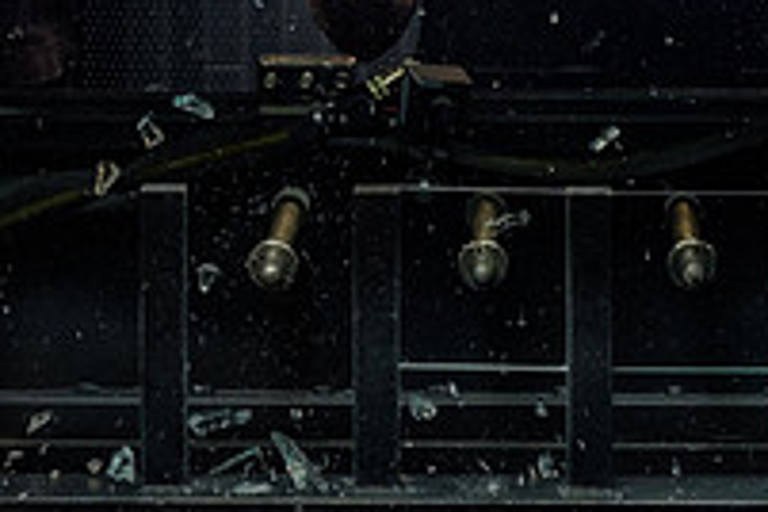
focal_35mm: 247
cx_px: 424
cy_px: -192
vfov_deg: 5.5
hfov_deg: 8.3
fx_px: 5269
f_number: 5.6
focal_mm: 56
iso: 800
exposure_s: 1/250
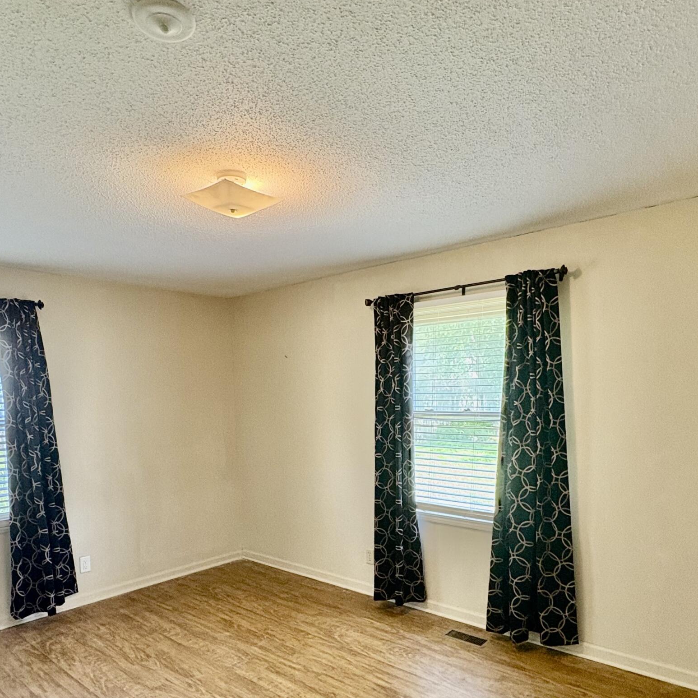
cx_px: 342
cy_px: 460
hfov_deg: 65.0
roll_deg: +1.4
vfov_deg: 63.5
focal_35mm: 24
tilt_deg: -5.9
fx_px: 548
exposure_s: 1/60
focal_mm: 2.22
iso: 320
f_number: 2.2
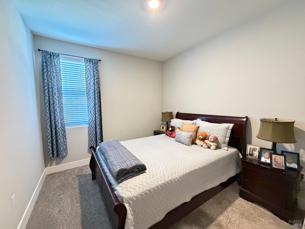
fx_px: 123
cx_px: 152
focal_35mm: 14
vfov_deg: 85.7
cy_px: 114
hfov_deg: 102.1
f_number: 2.2
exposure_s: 1/40
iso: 1000
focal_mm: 2.22
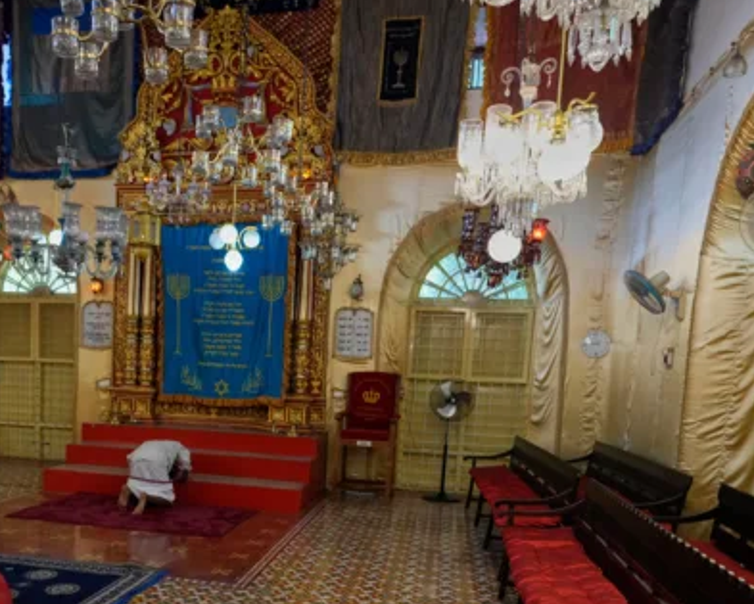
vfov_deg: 41.9
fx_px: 759
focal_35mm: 34
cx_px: 232
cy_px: 464
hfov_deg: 51.5
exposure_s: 1/100
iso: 2000
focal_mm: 19
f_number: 2.8
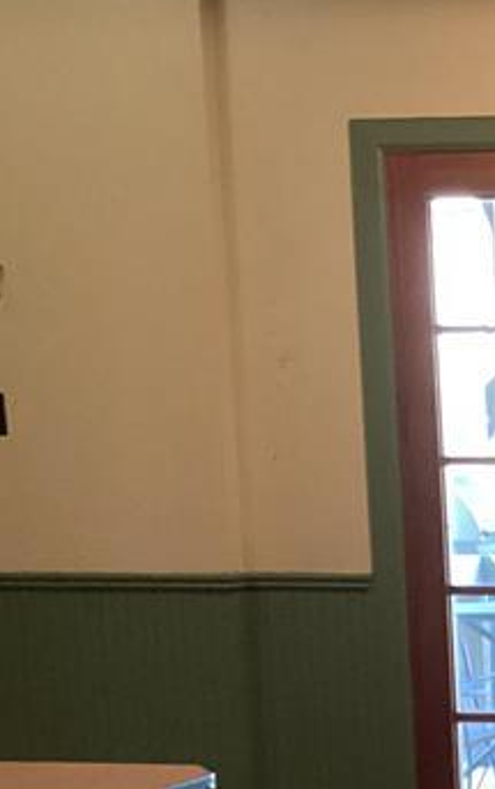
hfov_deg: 11.5
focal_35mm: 98
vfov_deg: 20.8
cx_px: 1105
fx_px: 2111
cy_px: 681
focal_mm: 3.3
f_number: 2.4
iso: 250
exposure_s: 1/60
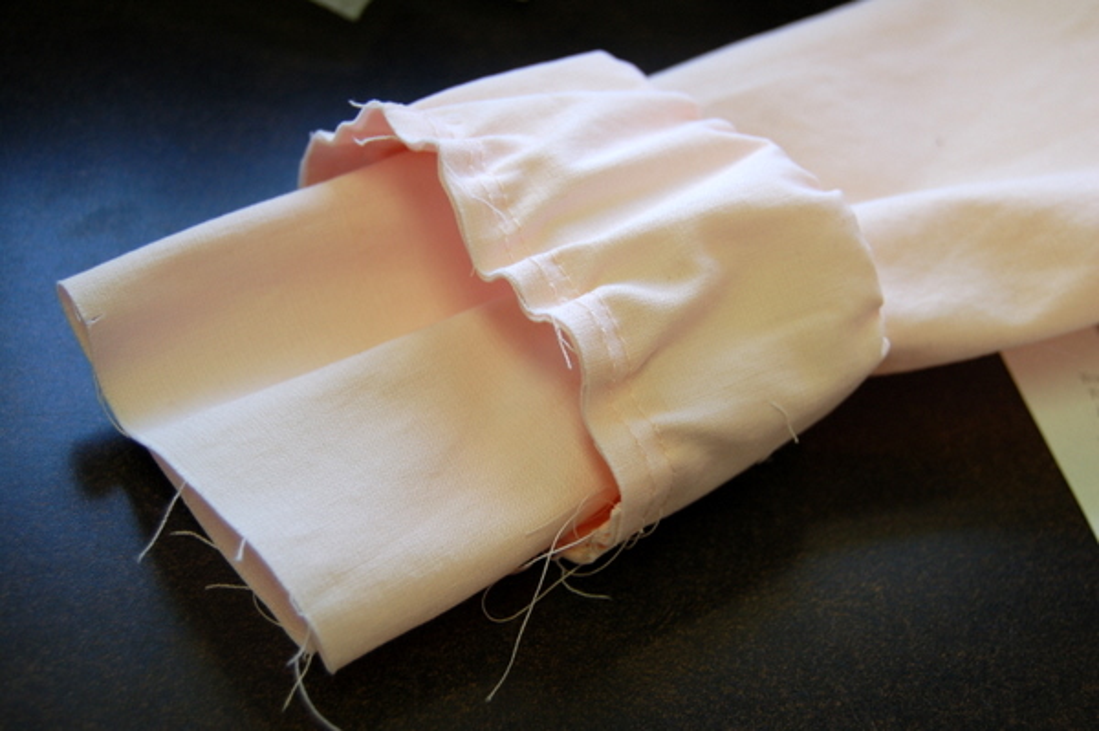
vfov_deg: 23.7
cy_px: 366
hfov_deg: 35.1
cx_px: 550
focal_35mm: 57
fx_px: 1739
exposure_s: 1/80
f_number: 4.8
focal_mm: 38
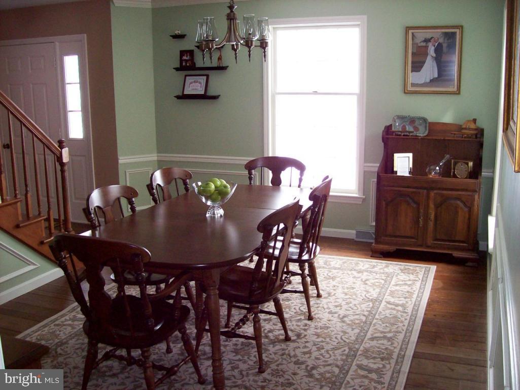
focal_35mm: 36
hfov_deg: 51.4
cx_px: 260
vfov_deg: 39.6
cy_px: 195
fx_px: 541
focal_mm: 6
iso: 140
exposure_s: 1/64
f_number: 2.7
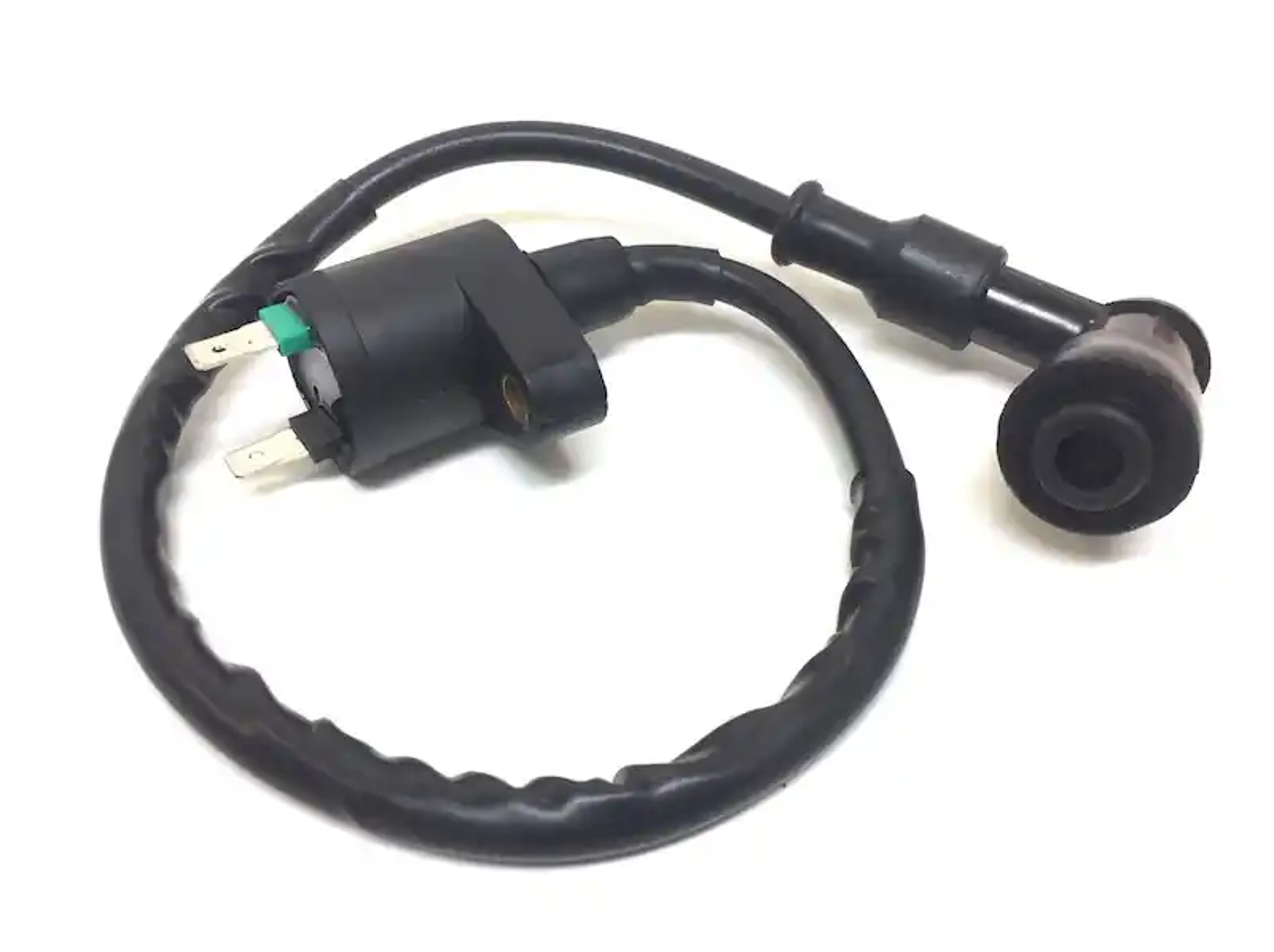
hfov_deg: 61.7
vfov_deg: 48.1
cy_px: 476
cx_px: 637
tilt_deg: -46.6
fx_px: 1066
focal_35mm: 29
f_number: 2.2
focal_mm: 4.15
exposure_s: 1/50
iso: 40
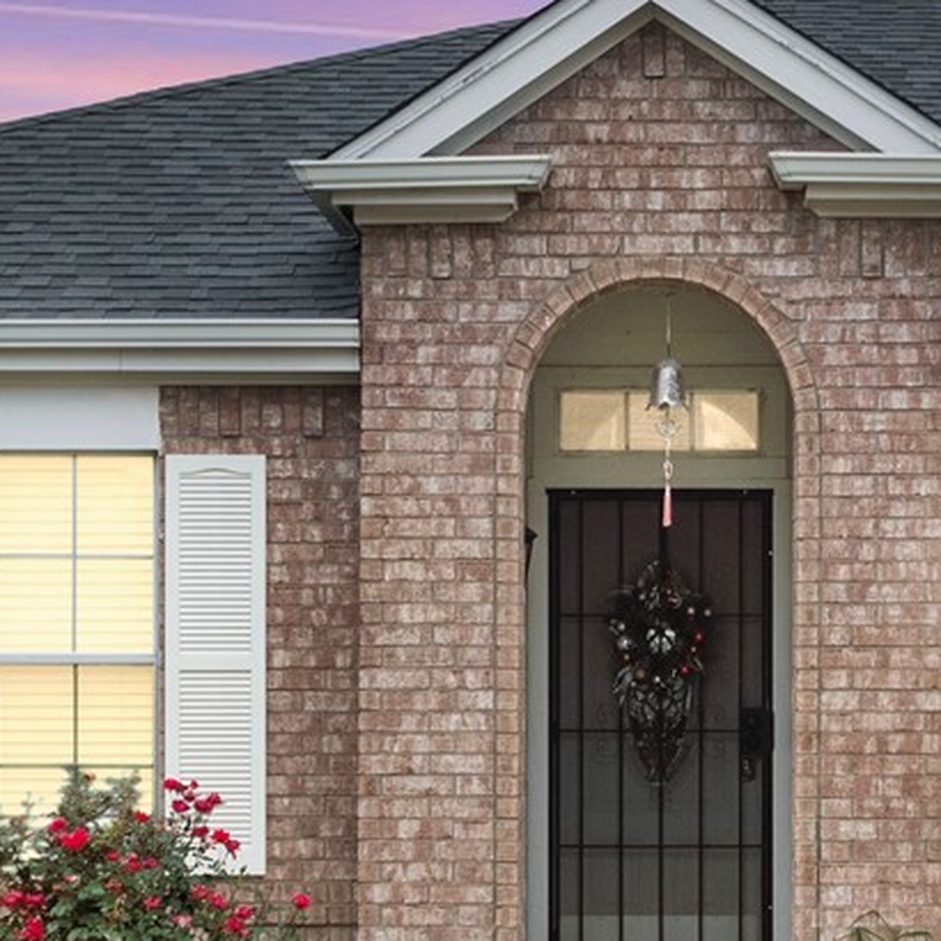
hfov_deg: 16.3
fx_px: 3260
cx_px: 756
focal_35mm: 106
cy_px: 677
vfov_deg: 16.4
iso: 100
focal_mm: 12.29
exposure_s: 1/400
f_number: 2.8
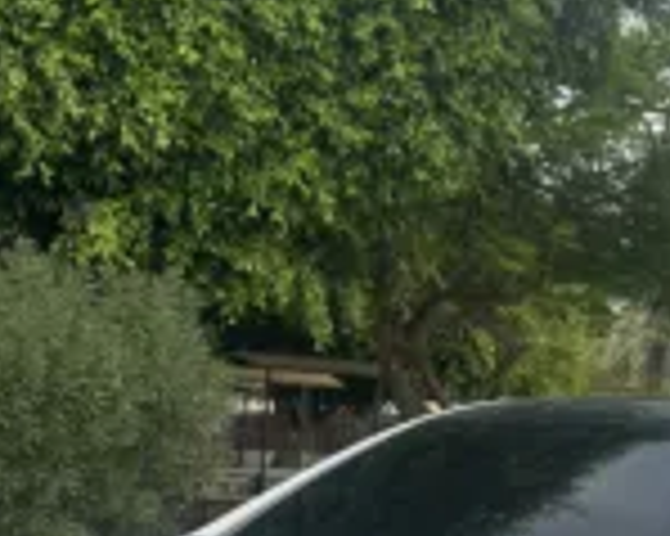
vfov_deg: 23.3
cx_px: 454
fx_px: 1248
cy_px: 522
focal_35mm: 63
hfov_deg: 29.8
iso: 80
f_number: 1.78
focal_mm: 6.86
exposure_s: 1/1517
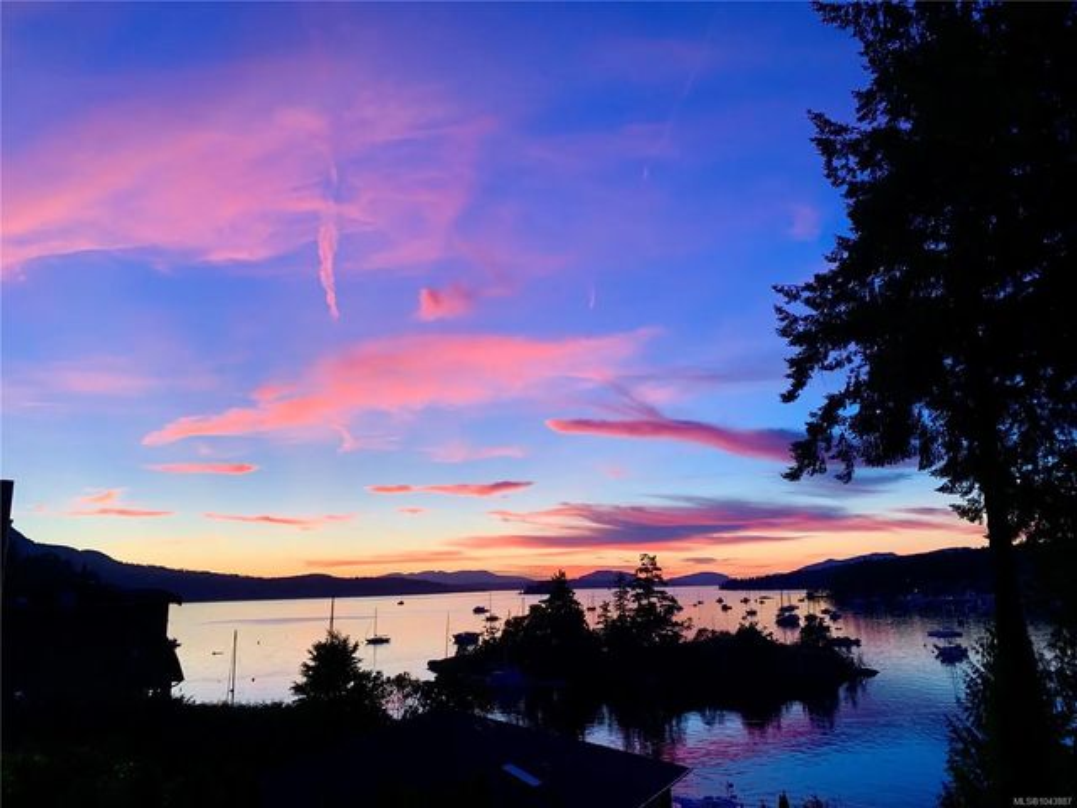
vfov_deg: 53.1
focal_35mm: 26
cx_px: 538
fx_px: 809
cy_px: 404
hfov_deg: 67.3
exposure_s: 1/121
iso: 80
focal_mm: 4.25
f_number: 1.8
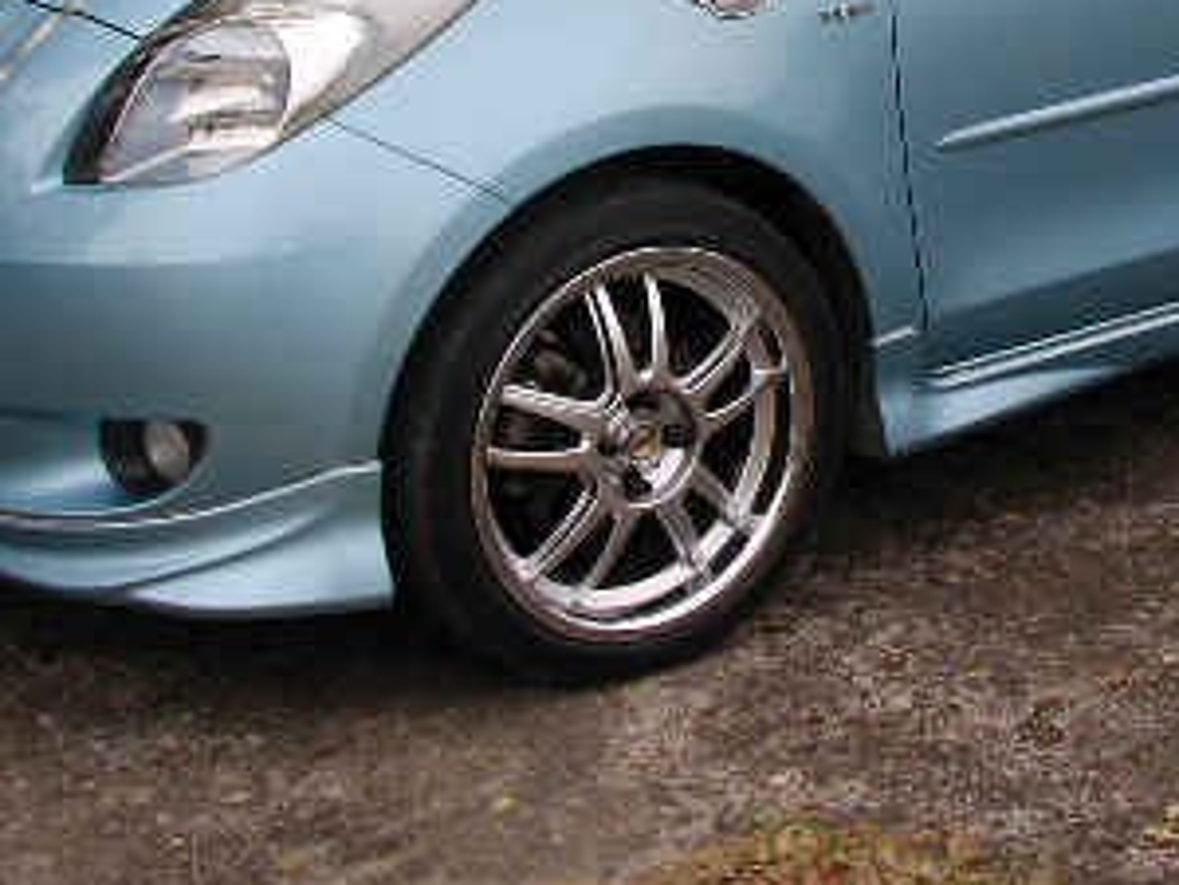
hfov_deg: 23.9
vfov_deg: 17.9
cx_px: 880
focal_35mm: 81
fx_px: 2759
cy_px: 79
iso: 50
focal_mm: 5.8
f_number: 3.5
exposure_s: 1/200
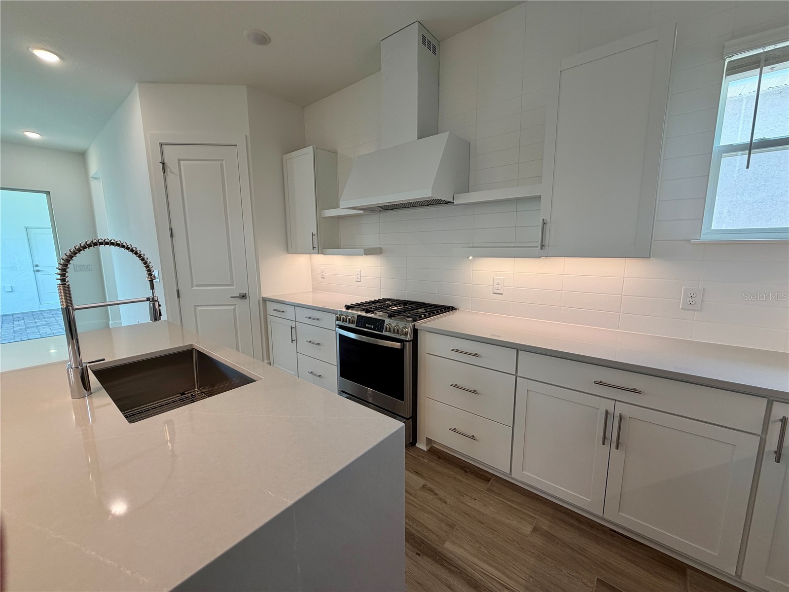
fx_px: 319
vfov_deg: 85.7
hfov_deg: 102.1
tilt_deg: -9.7
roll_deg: +1.0
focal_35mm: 14
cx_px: 394
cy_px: 296
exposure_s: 1/120
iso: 100
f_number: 2.2
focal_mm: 2.22
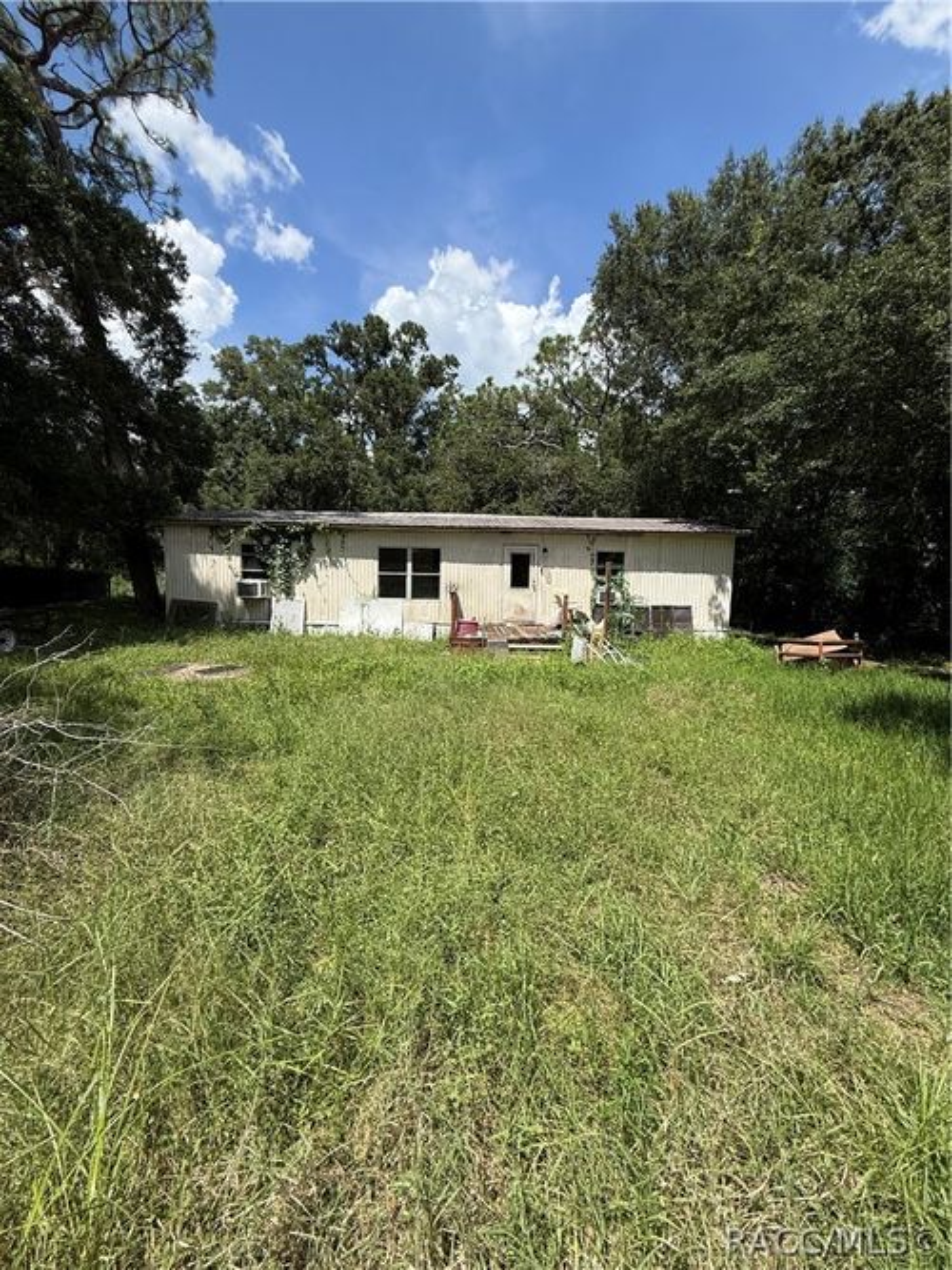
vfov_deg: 102.1
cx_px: 476
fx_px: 514
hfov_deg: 85.7
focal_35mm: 14
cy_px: 635
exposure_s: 1/1745
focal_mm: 2.22
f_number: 2.2
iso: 50
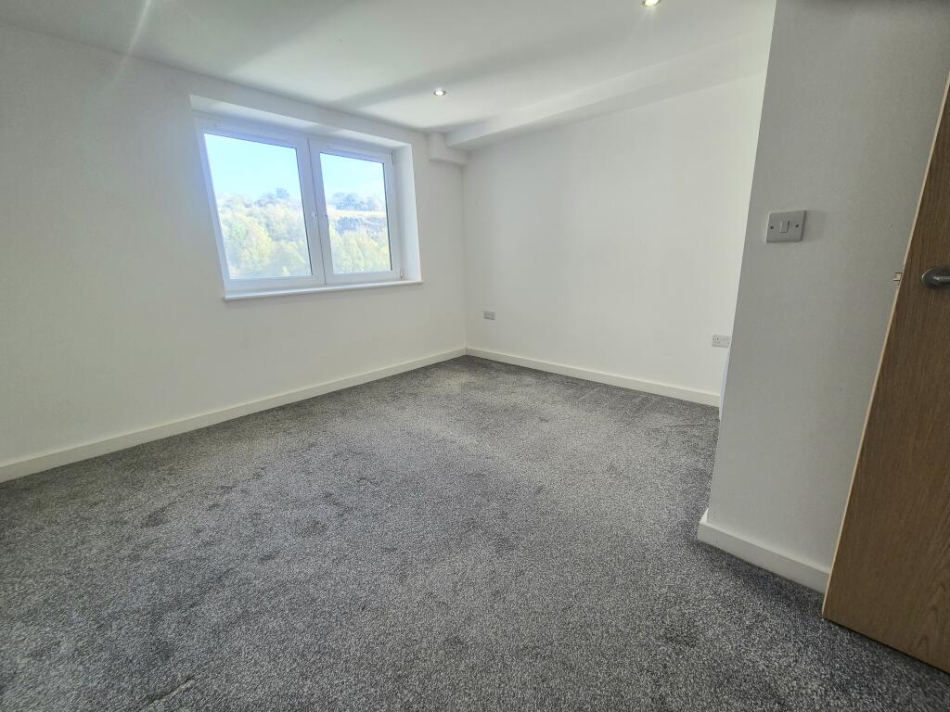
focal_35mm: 13
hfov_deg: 106.2
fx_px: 357
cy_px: 356
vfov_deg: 89.9
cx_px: 475
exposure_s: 1/100
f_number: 2.2
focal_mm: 2.2
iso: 64
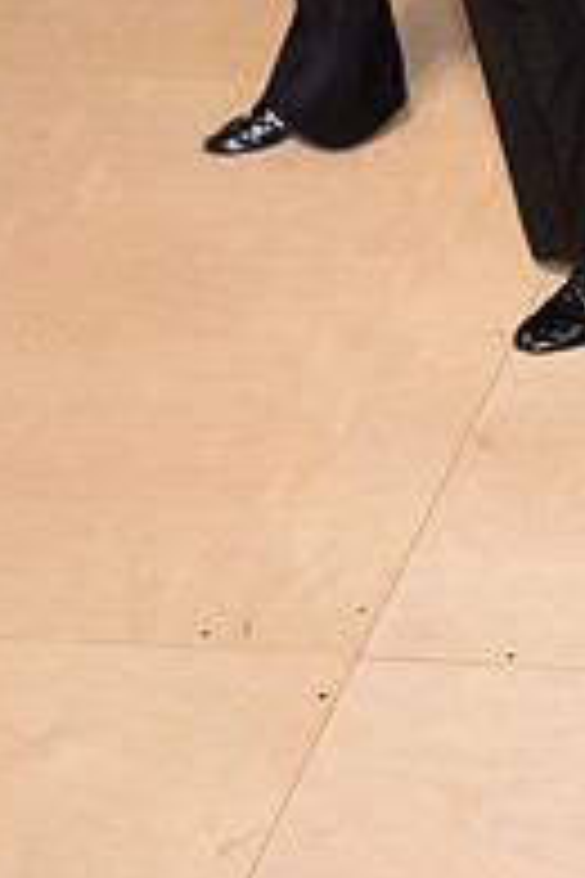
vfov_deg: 18.2
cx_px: 808
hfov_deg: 12.7
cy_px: -288
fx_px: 2535
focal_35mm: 104
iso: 1250
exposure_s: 1/250
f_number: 5.6
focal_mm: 35
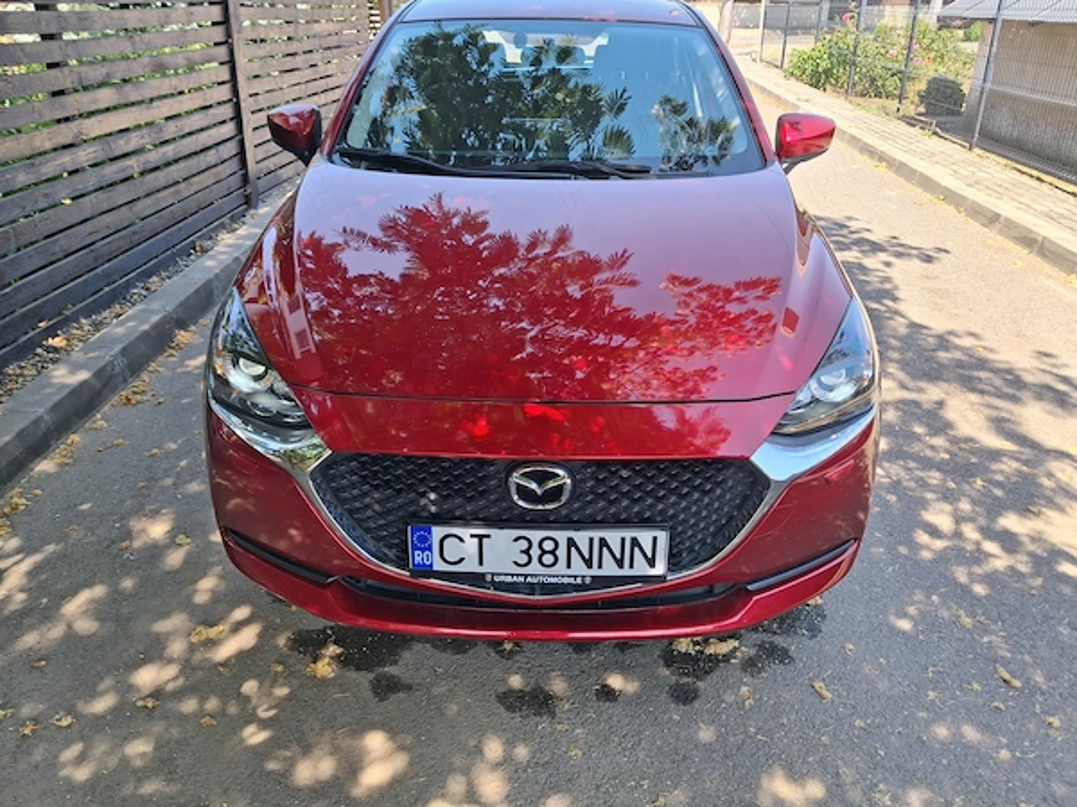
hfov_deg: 65.3
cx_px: 538
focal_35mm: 27
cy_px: 404
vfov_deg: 51.4
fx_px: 840
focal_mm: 4
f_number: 1.8
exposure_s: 1/120
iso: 25
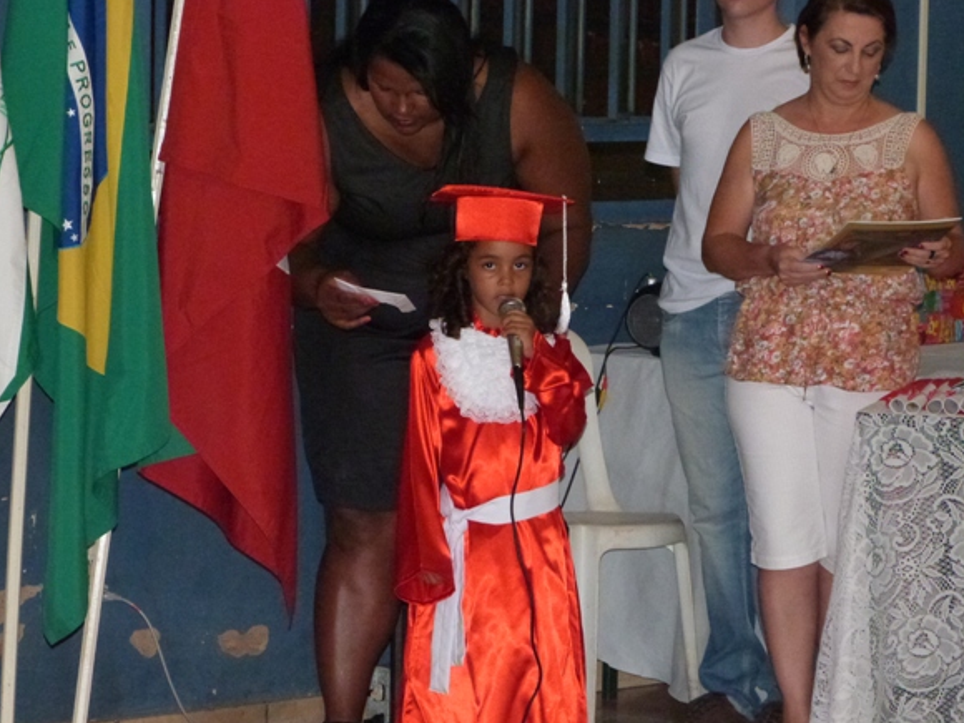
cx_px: 434
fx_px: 5041
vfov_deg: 8.2
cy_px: 367
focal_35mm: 181
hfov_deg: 10.9
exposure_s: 1/320
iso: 800
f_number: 3.7
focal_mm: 29.5
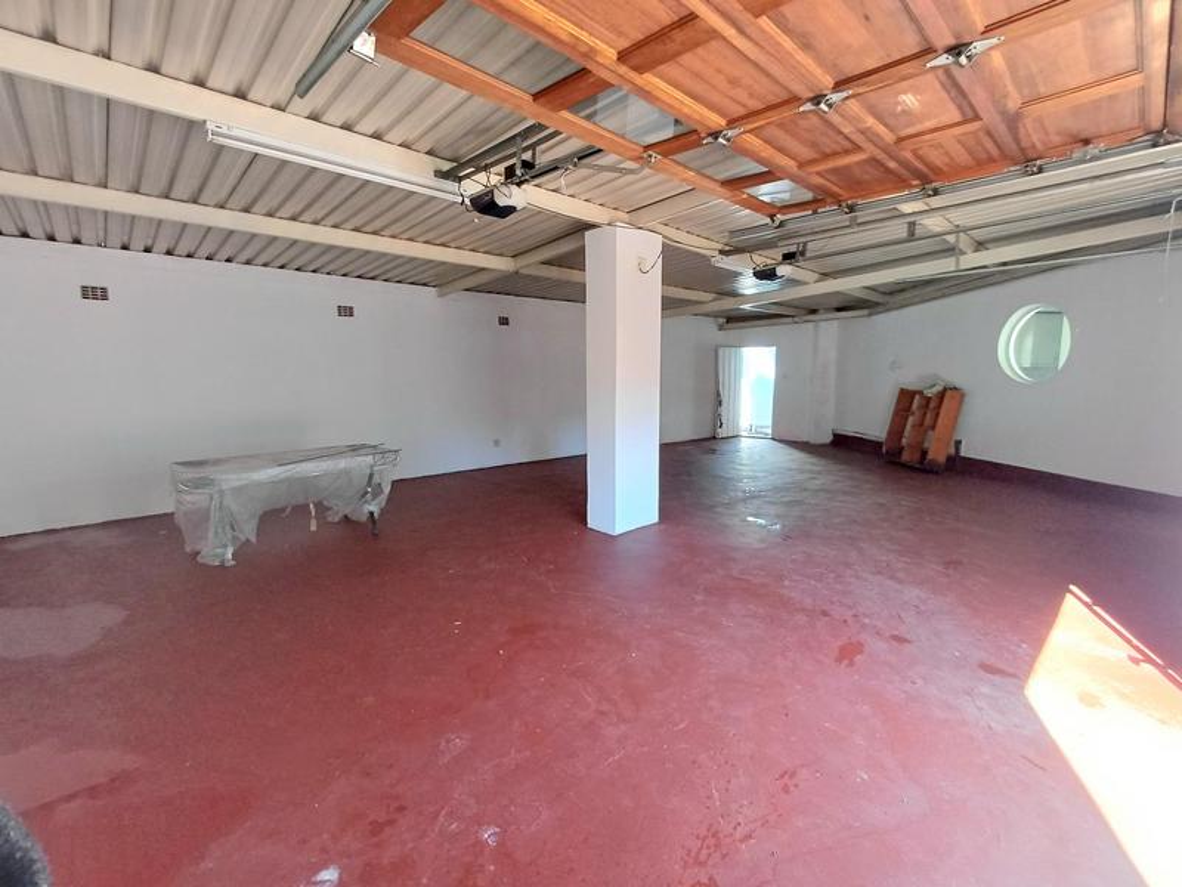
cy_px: 444
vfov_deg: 78.1
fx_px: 546
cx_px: 591
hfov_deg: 94.5
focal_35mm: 16
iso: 80
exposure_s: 1/50.3
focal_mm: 1.64
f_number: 2.2
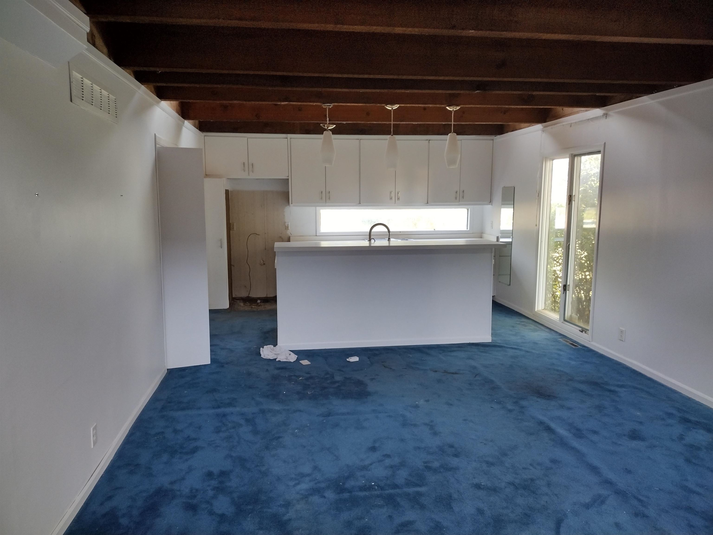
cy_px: 268
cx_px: 356
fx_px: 556
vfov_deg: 51.4
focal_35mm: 27
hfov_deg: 65.3
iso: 286
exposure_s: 1/40
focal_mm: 4.71
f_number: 1.7
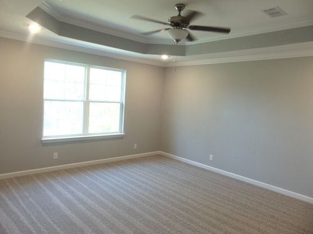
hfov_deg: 69.4
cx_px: 156
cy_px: 117
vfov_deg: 54.9
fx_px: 226
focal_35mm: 25
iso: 100
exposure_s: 1/30
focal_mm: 4.5
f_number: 3
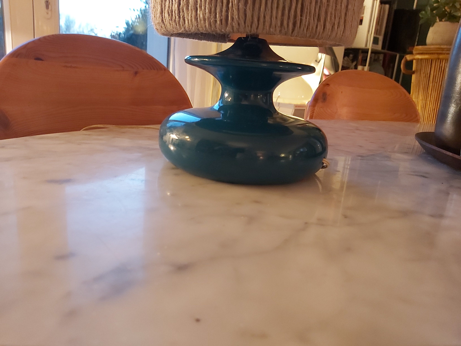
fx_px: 346
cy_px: 173
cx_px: 230
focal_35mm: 26
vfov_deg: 53.1
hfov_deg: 67.3
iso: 320
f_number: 1.7
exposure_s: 1/25
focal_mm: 3.92
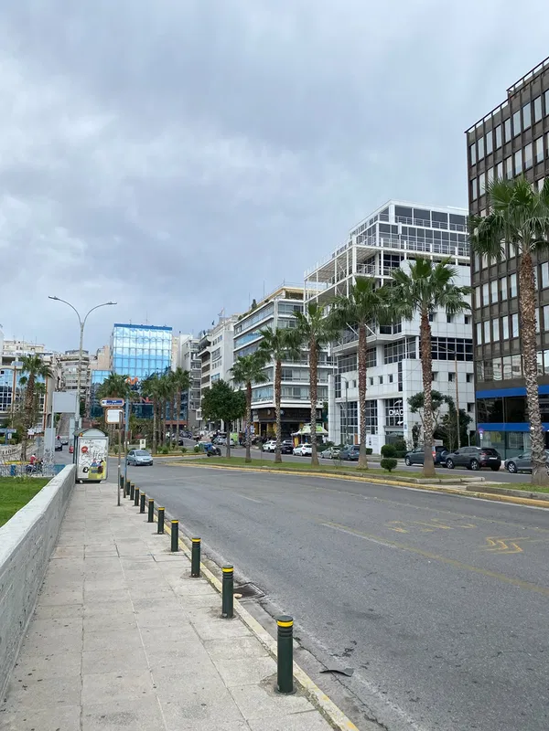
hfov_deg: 53.1
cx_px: 274
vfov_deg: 67.3
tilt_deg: +6.7
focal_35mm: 26
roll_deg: -0.2
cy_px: 366
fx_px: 550
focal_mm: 4.25
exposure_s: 1/1034
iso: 32
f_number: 1.8
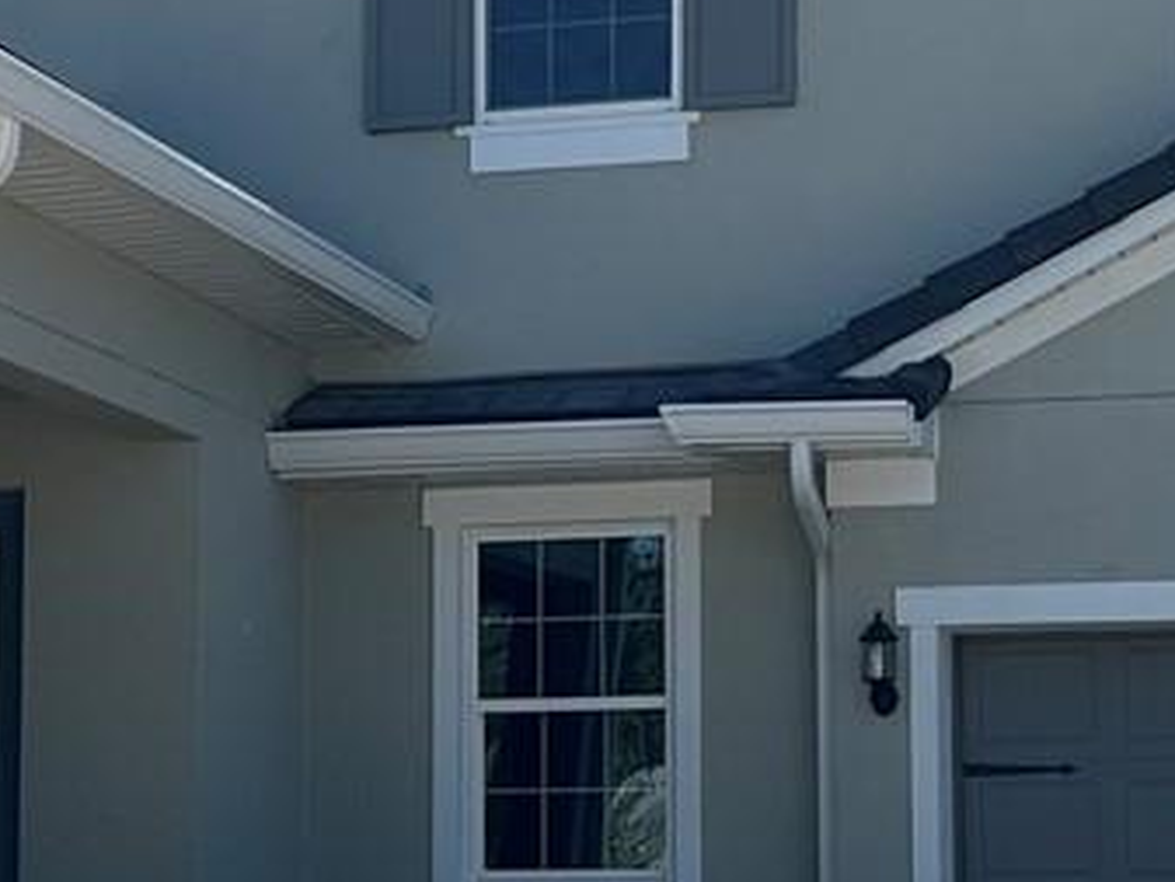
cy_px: 697
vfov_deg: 12.9
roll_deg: -0.4
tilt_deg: +5.5
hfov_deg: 17.2
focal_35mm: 114
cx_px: 377
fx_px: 3871
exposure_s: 1/5525
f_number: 1.78
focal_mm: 6.86
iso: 80
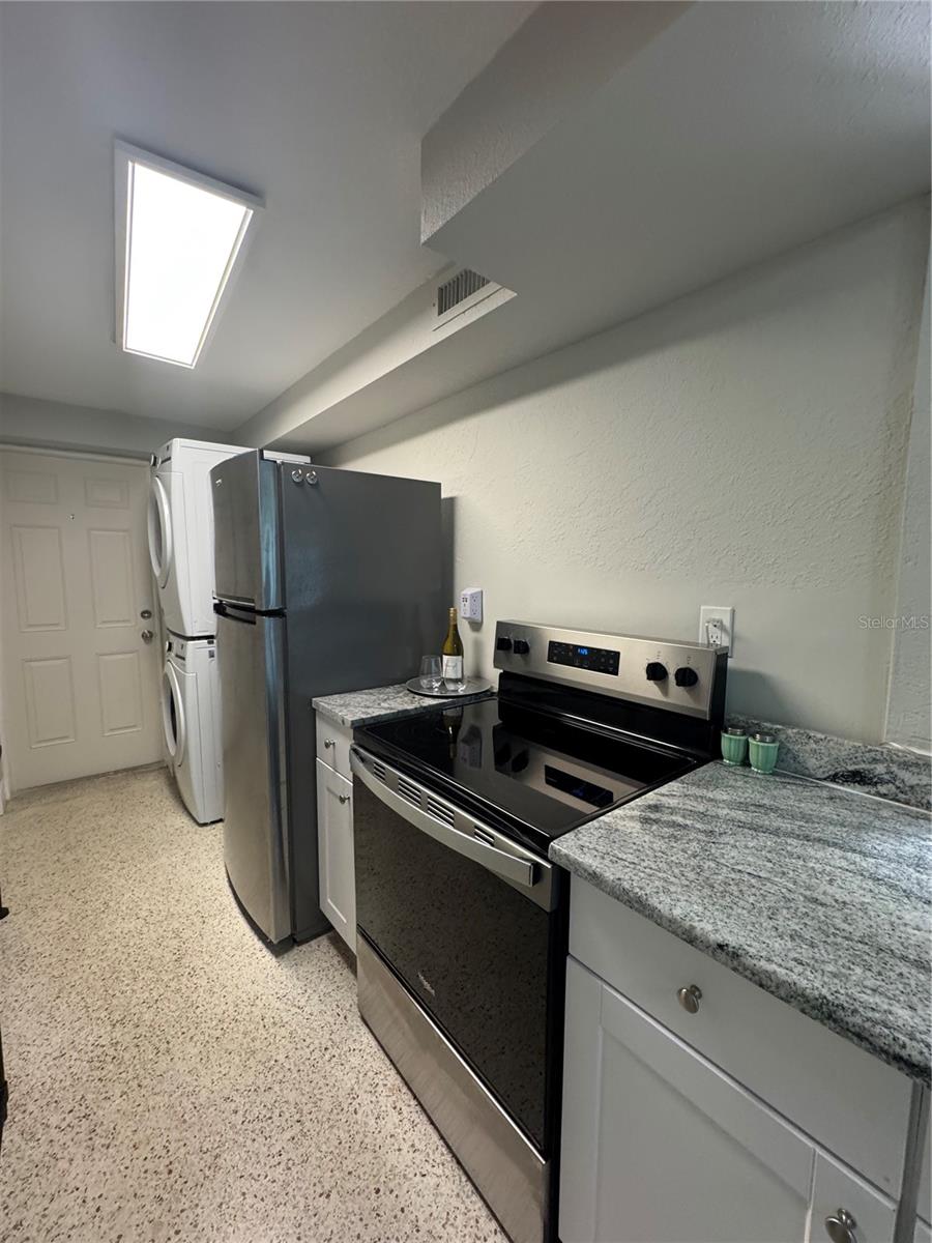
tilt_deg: -7.3
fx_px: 503
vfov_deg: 102.1
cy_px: 622
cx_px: 466
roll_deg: +0.1
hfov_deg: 85.7
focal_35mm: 14
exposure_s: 1/120
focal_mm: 2.22
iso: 320
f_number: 2.2
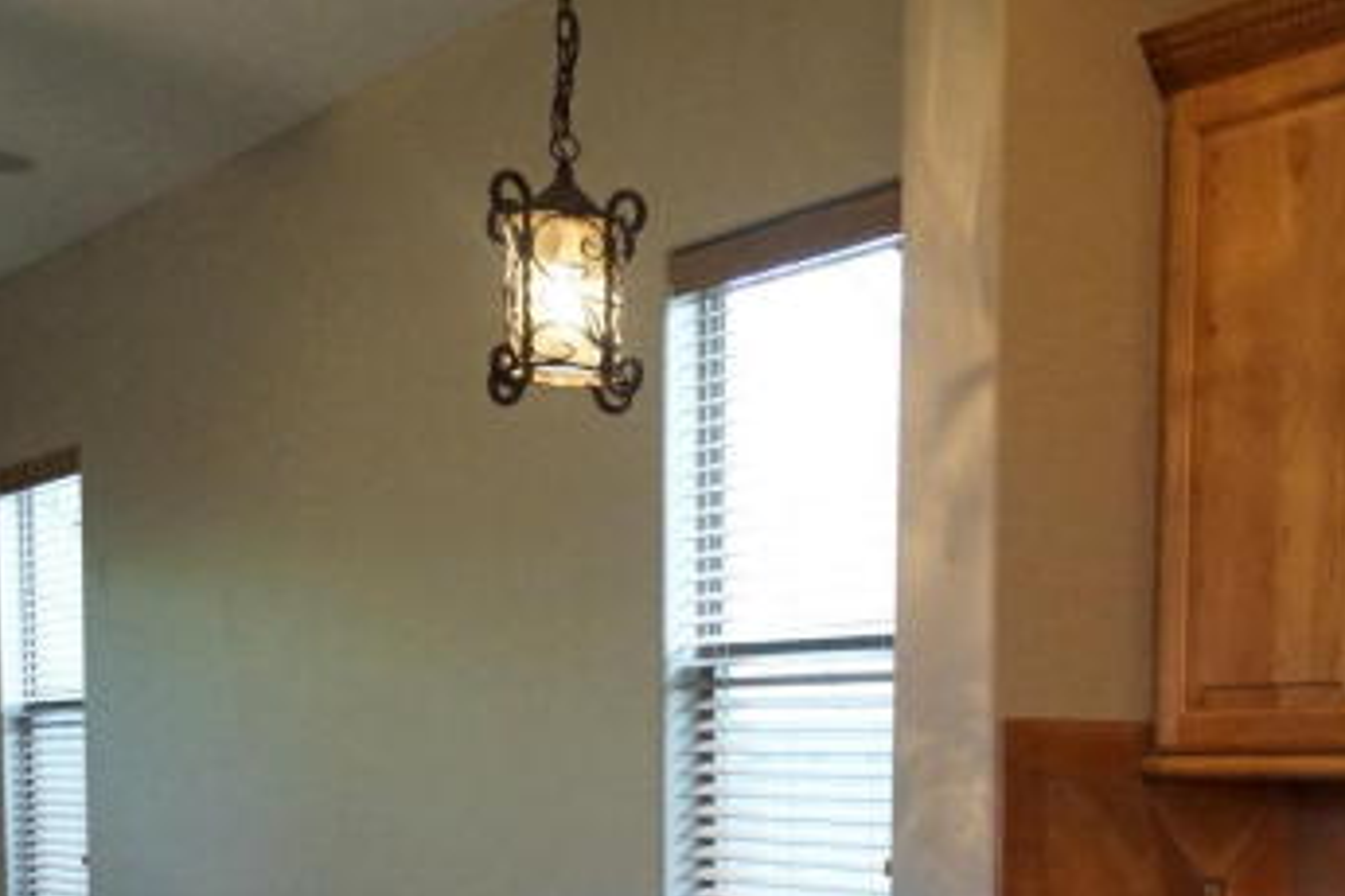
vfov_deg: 21.0
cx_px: 1138
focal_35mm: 60
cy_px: 1085
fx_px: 2241
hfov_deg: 32.2
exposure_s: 1/100
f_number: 4
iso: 6400
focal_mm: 18
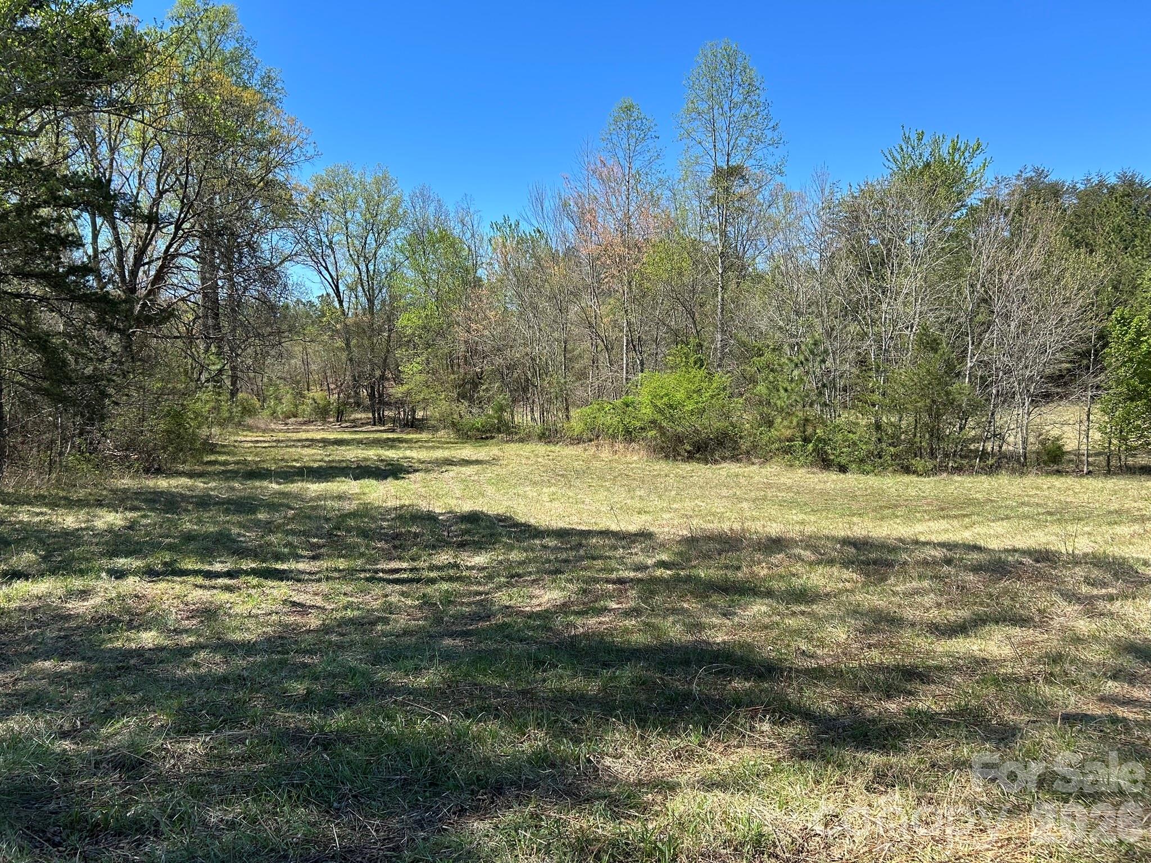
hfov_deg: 67.3
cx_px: 576
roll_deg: +0.4
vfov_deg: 53.1
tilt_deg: -2.7
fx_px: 865
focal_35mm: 26
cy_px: 432
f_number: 1.5
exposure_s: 1/1901
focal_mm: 5.7
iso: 50
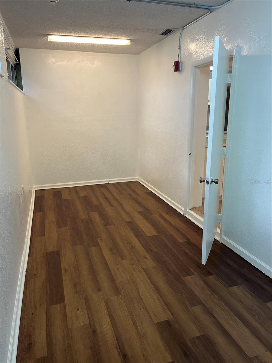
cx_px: 136
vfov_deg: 67.3
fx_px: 272
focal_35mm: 26
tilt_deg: -14.2
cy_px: 182
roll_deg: +0.1
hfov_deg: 53.1
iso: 80
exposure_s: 1/120
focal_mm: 5.1
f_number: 1.6
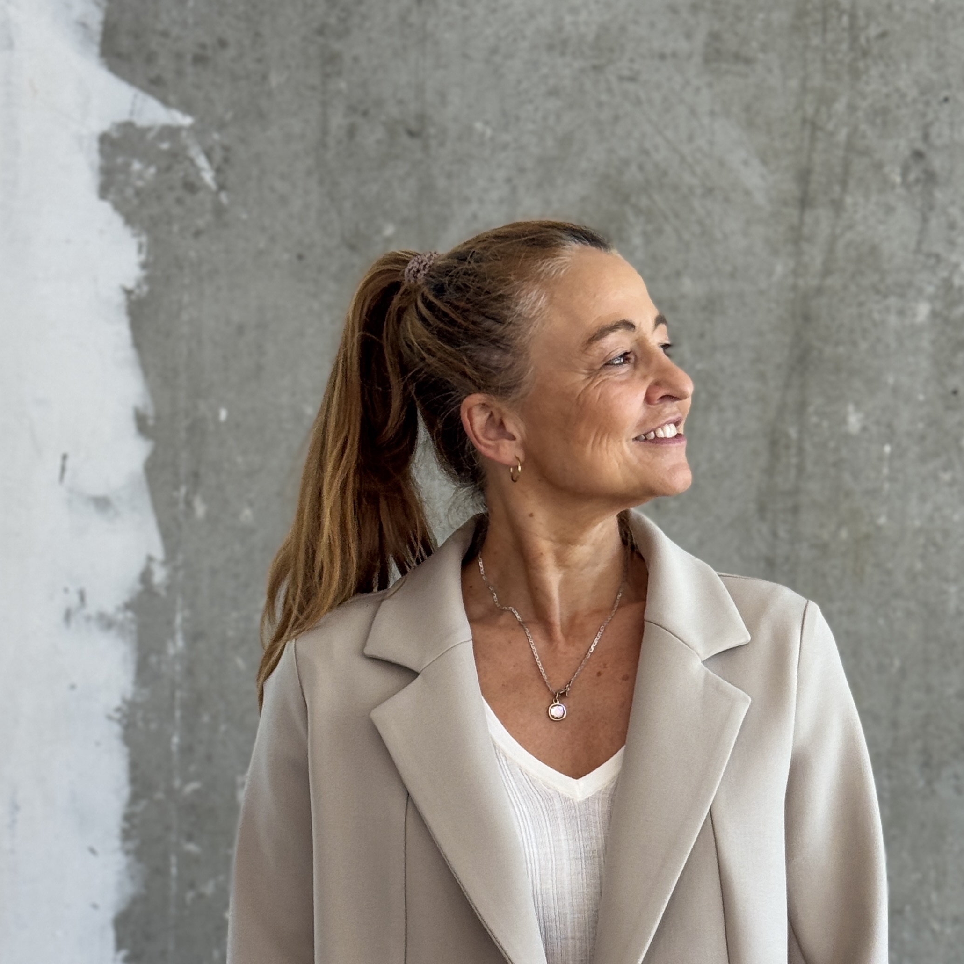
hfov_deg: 20.9
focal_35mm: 83
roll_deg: -0.7
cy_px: 799
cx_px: 534
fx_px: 2615
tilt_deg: -4.9
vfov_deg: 20.6
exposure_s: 1/100
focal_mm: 6.76
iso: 80
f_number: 1.78
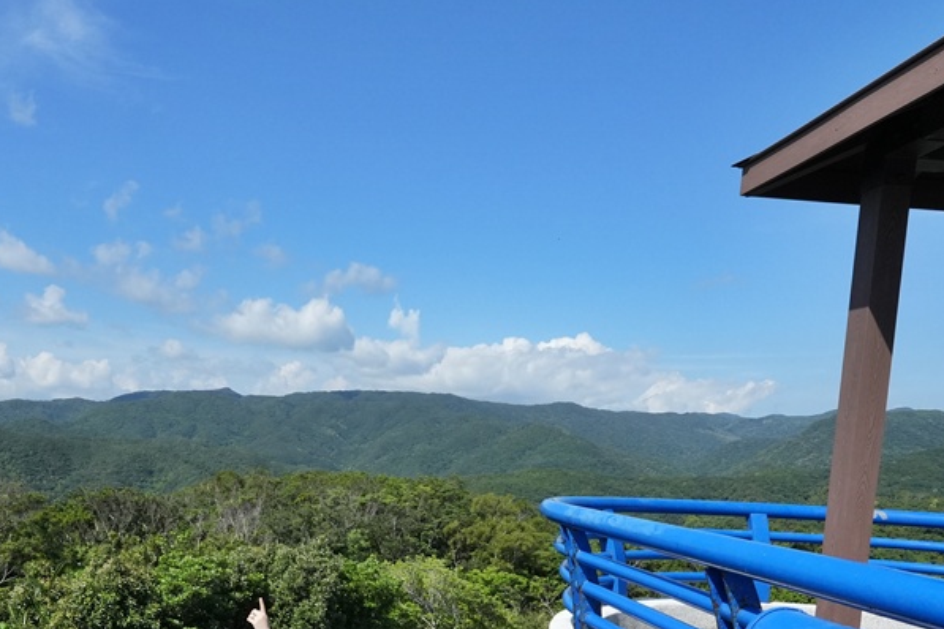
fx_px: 787
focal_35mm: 30
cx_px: 335
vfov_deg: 40.4
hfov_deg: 60.8
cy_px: 563
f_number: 10
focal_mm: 14
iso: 2000
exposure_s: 1/3200
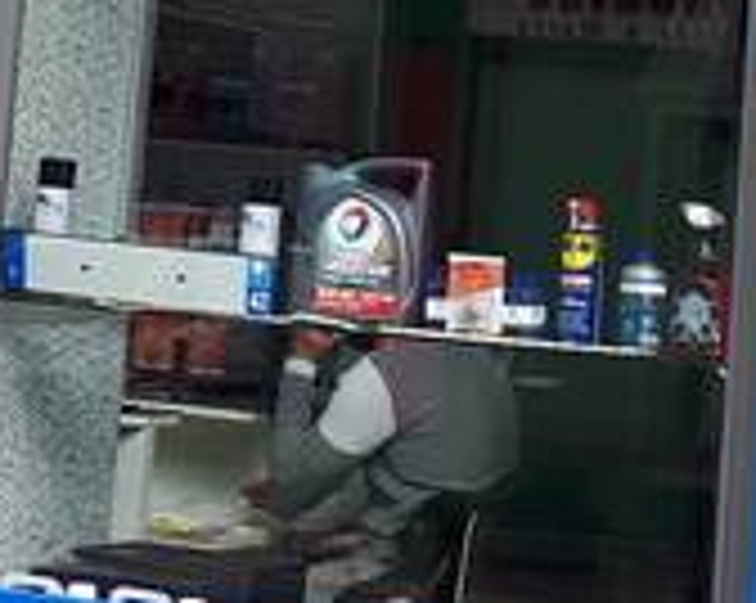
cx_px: 225
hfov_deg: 12.8
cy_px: -252
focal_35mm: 151
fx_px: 3375
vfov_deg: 9.9
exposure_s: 1/377
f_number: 1.9
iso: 40
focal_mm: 3.6
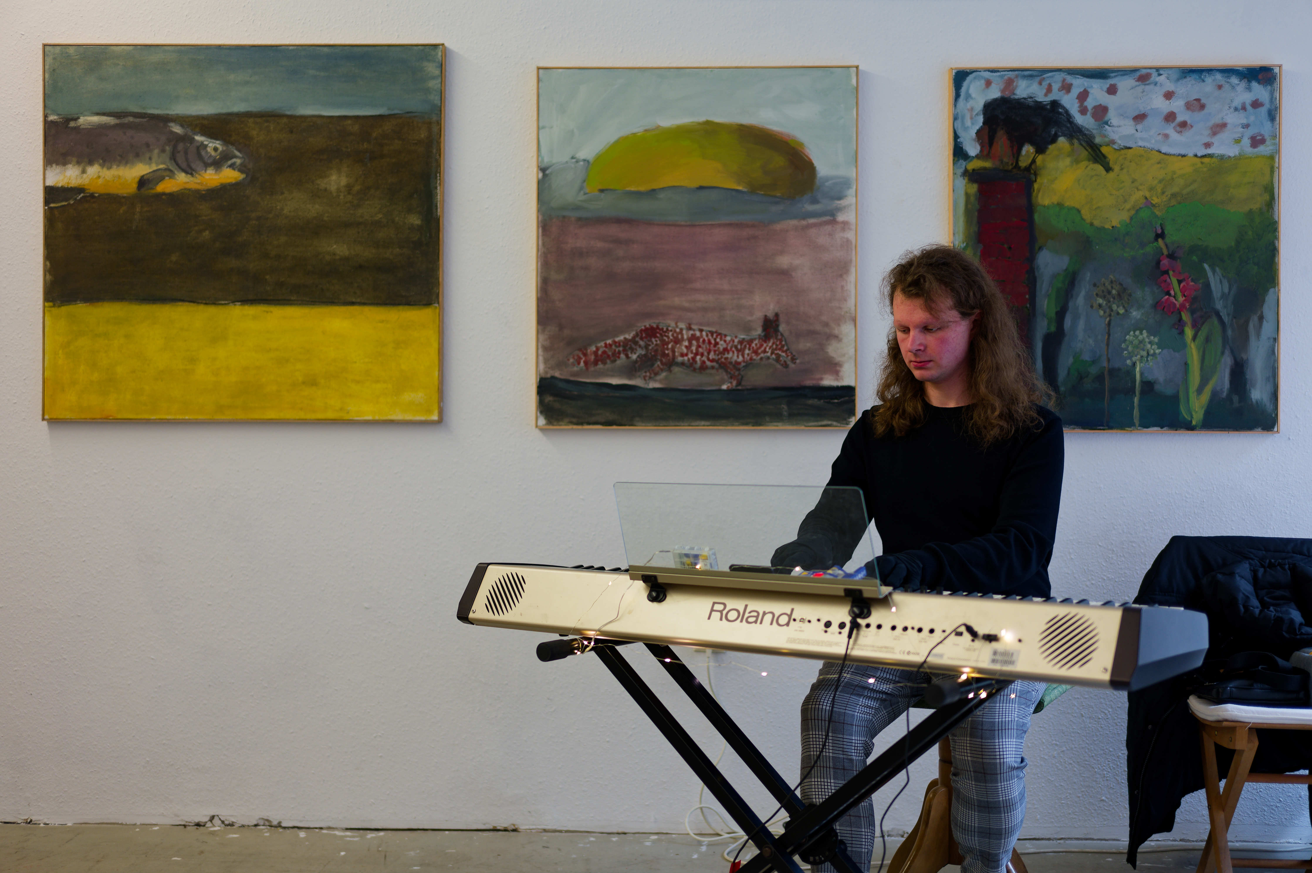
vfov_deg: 33.4
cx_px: 656
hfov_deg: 48.5
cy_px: 436
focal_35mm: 40
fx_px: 1457
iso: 100
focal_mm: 40
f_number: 2
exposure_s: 1/60
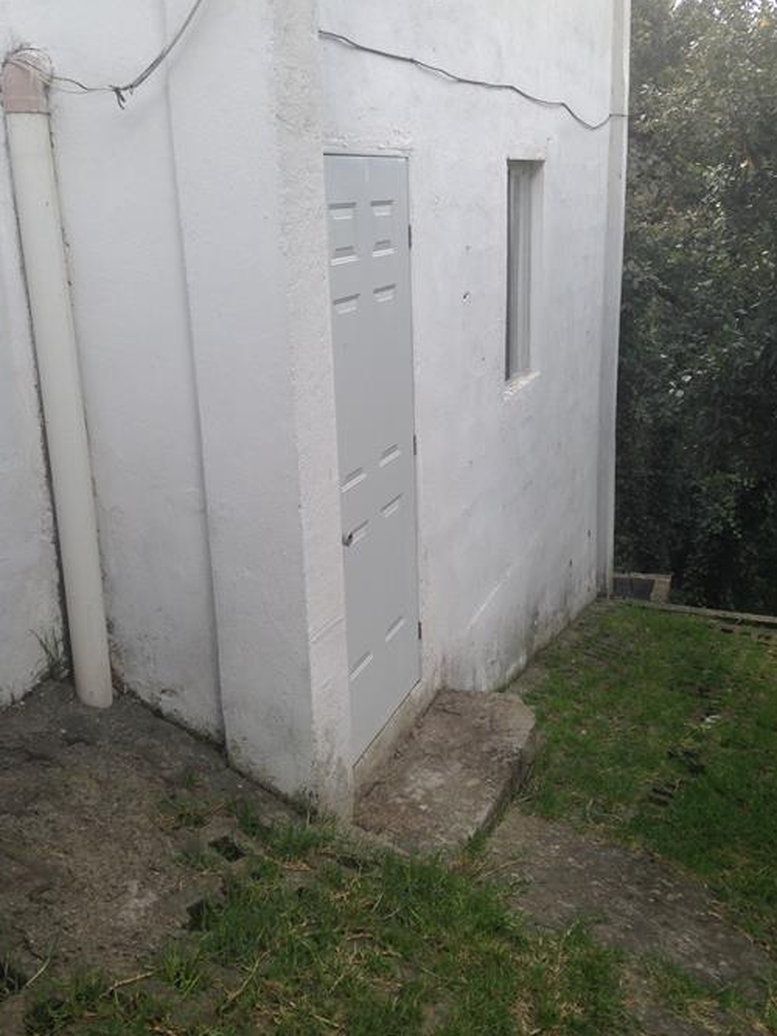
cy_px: 492
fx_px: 1138
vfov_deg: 49.0
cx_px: 435
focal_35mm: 38
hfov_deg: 37.7
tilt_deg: -14.0
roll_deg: +1.2
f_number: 2.4
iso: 50
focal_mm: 4.12
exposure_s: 1/271
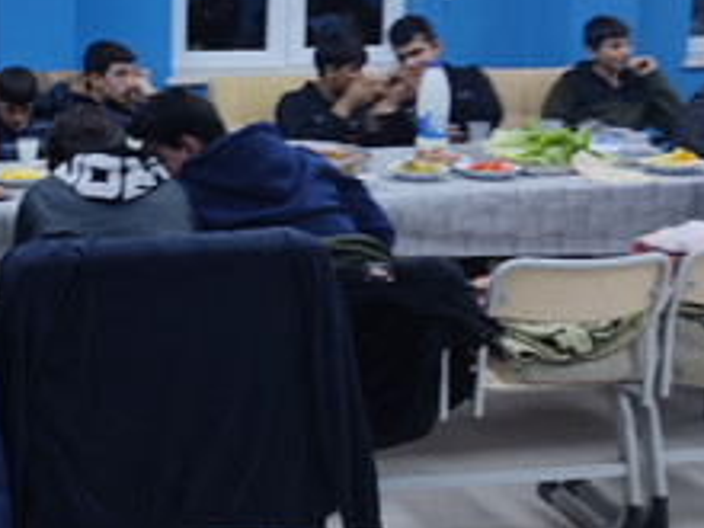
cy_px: 114
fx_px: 1200
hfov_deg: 30.8
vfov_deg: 24.5
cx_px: 35
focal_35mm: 59
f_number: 1.79
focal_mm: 4.74
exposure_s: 1/33
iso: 417
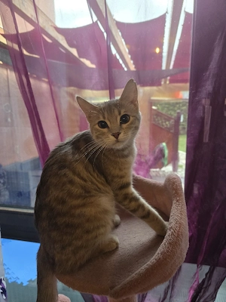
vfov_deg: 73.9
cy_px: 151
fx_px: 200
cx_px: 113
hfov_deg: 58.9
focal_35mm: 23
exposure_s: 1/101
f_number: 1.7
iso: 500
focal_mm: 6.3
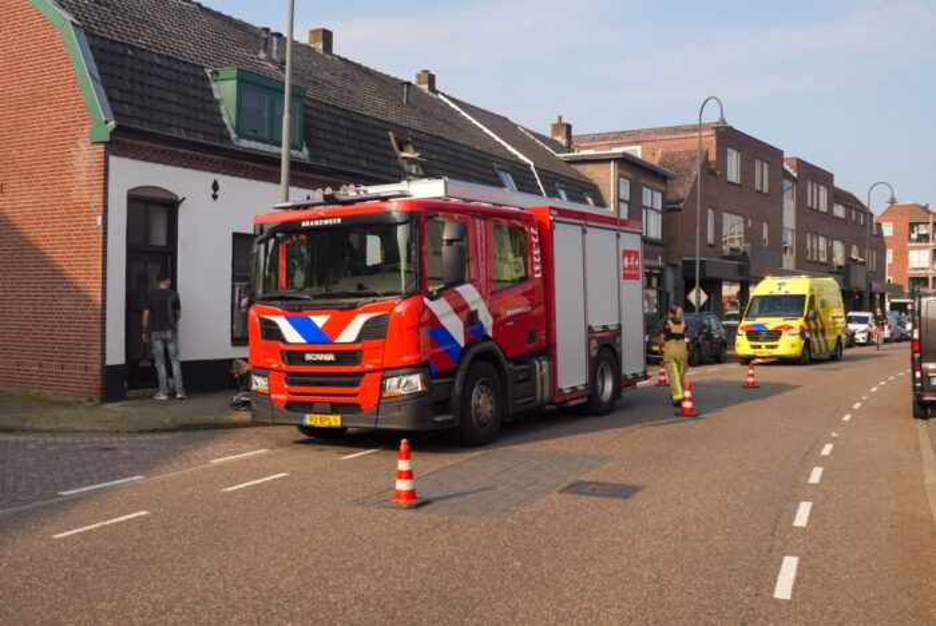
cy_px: 313
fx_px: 937
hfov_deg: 53.1
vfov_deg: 36.9
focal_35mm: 36
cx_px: 468
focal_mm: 24
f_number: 8
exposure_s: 1/2000
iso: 1250
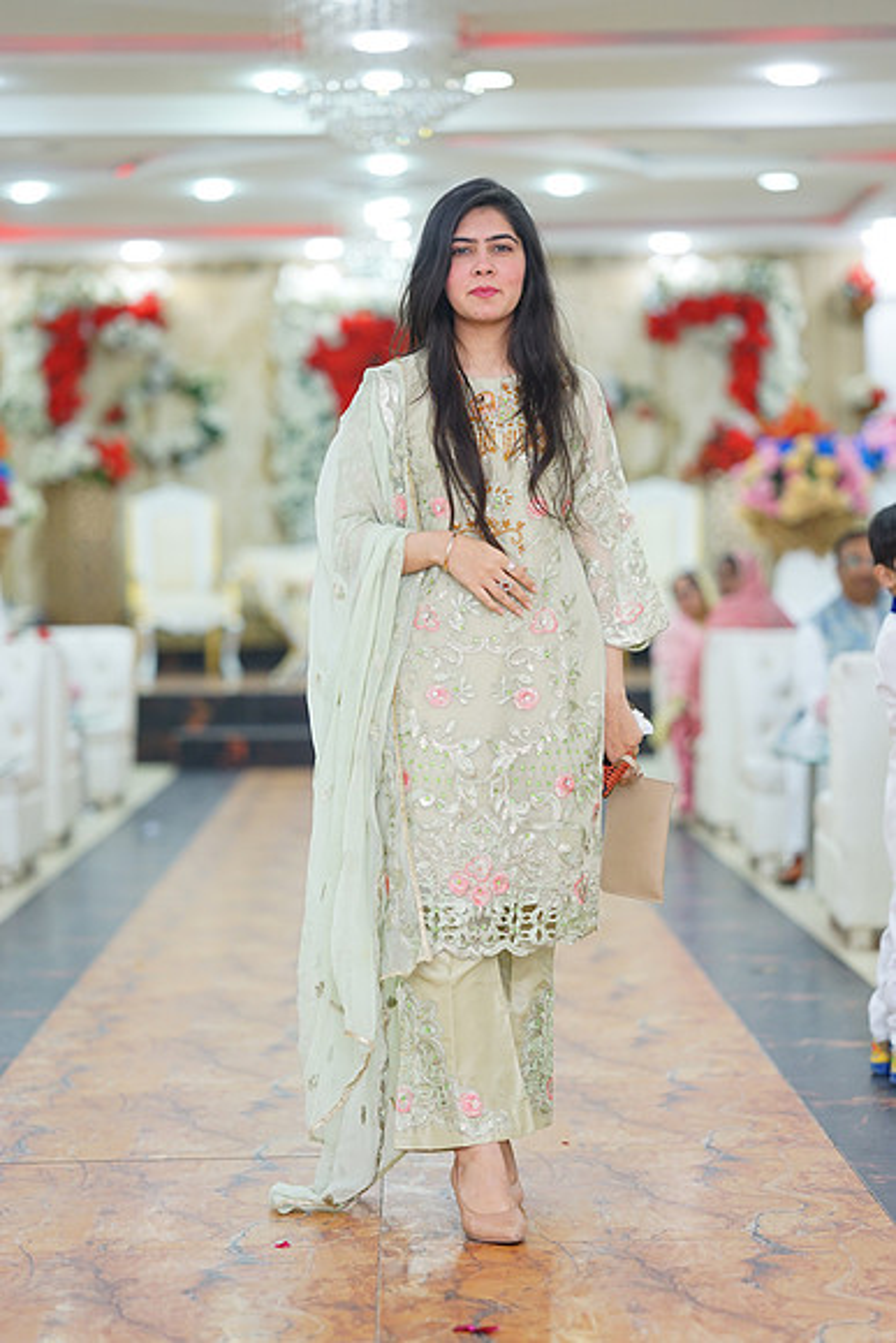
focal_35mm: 85
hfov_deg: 16.1
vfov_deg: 23.9
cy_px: 672
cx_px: 448
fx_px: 3171
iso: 400
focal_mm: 85
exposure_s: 1/160
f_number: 2
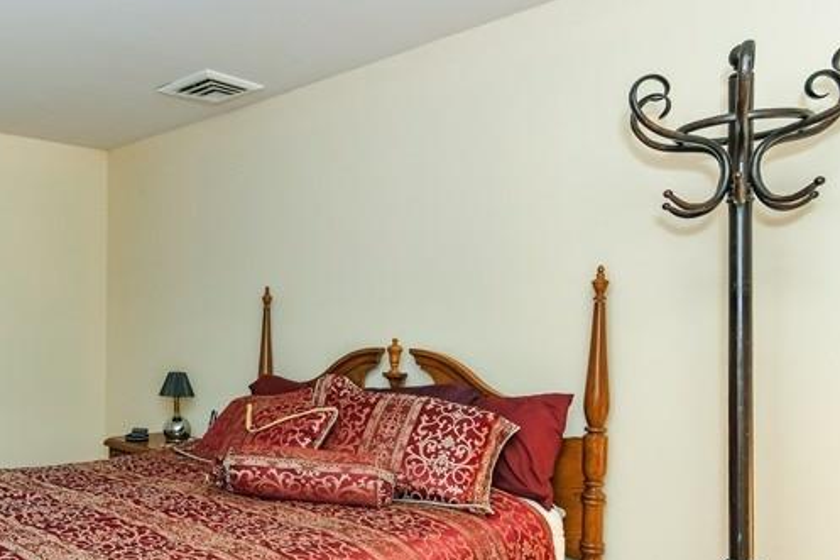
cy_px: 372
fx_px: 676
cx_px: 152
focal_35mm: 29
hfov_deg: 58.2
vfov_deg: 44.3
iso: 400
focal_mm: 16
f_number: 5.6
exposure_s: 1/50
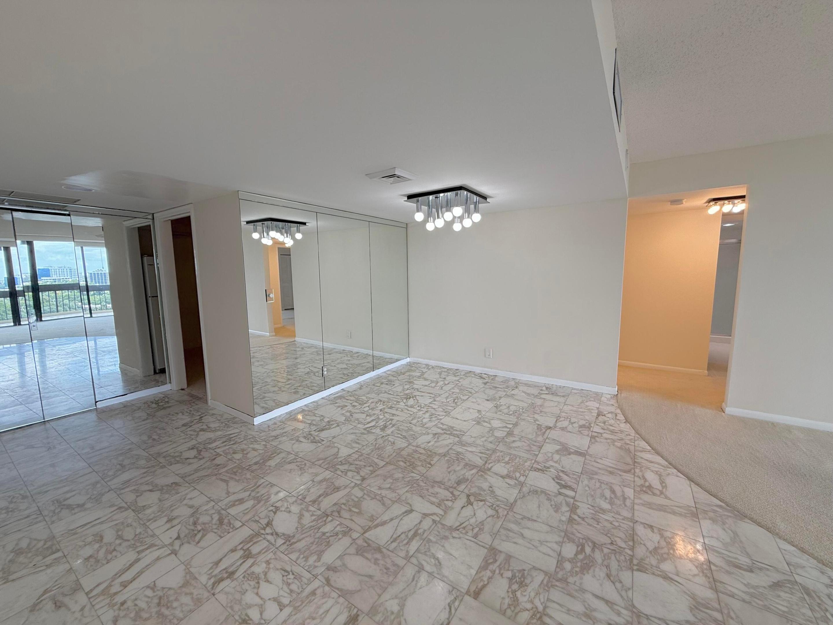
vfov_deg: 85.7
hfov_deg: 102.1
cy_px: 312
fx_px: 337
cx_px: 416
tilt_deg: -6.4
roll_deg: +1.0
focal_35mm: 14
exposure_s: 1/181
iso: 64
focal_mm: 2.22
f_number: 2.2
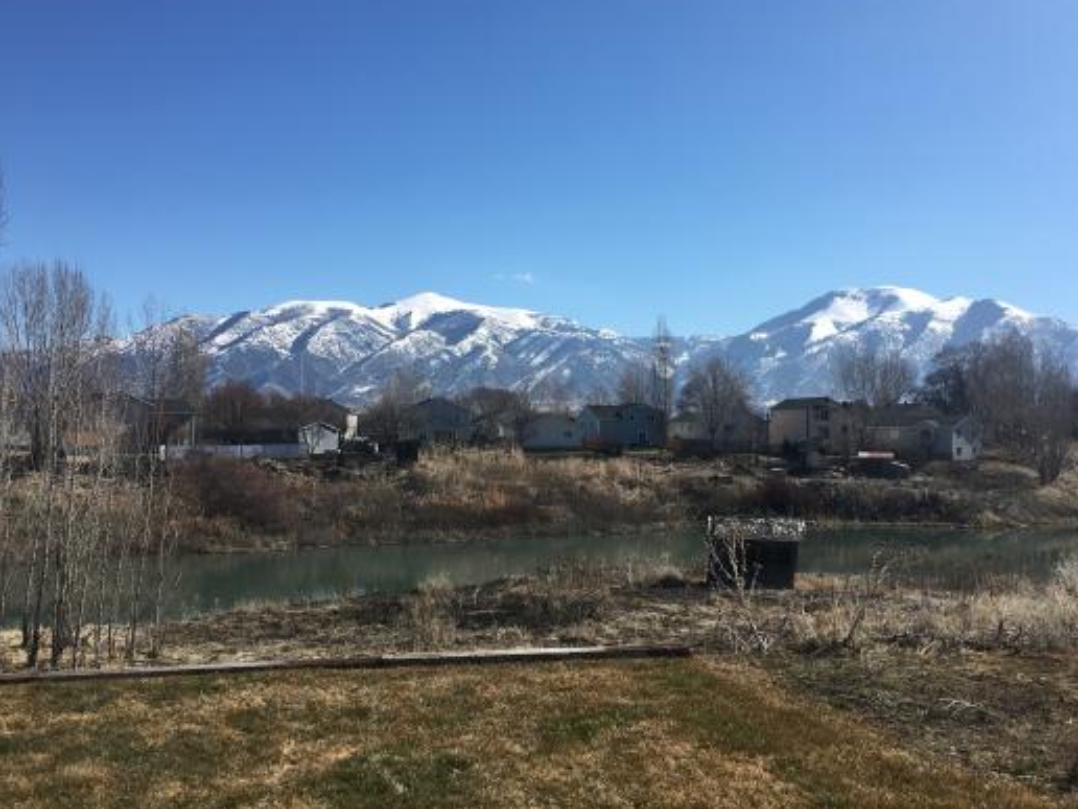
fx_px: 1121
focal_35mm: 36
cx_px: 566
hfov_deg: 51.3
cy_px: 439
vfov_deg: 39.6
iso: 25
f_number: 2.2
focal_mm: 4.15
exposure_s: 1/2262
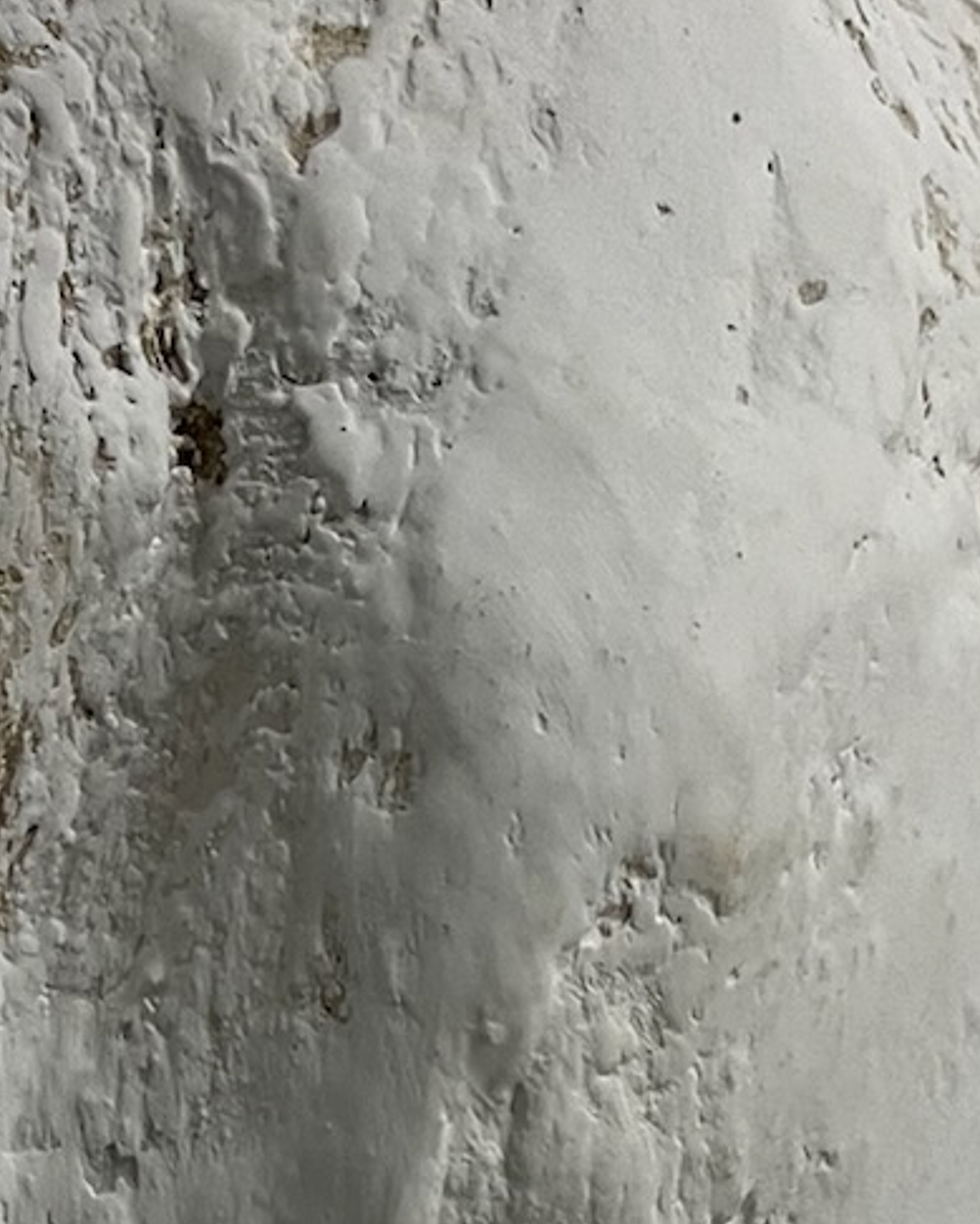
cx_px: 647
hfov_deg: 14.4
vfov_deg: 16.3
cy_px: 1881
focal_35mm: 107
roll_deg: +13.3
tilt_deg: -14.5
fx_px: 3878
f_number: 1.6
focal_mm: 5.1
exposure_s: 1/50
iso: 100
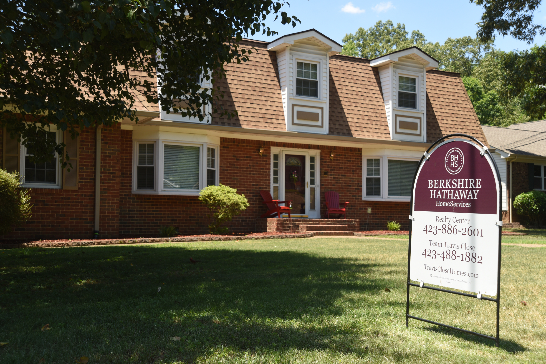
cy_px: 182
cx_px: 273
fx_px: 637
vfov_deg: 31.9
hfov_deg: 46.4
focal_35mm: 42
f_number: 7.1
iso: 125
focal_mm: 42
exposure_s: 1/200
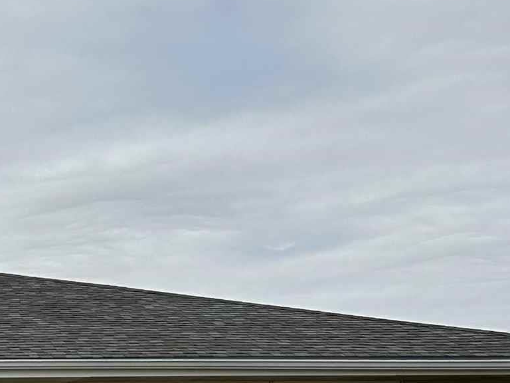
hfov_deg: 17.3
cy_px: 554
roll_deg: -0.2
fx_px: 1414
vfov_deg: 14.5
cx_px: -364
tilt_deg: -1.7
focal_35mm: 96
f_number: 1.78
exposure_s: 1/7576
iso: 80
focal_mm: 6.86
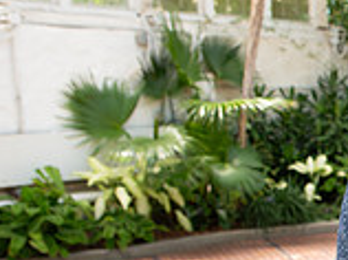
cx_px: 570
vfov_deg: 17.0
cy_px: 213
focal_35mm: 86
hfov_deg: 19.0
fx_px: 863
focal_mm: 24
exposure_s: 1/125
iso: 250
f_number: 3.2
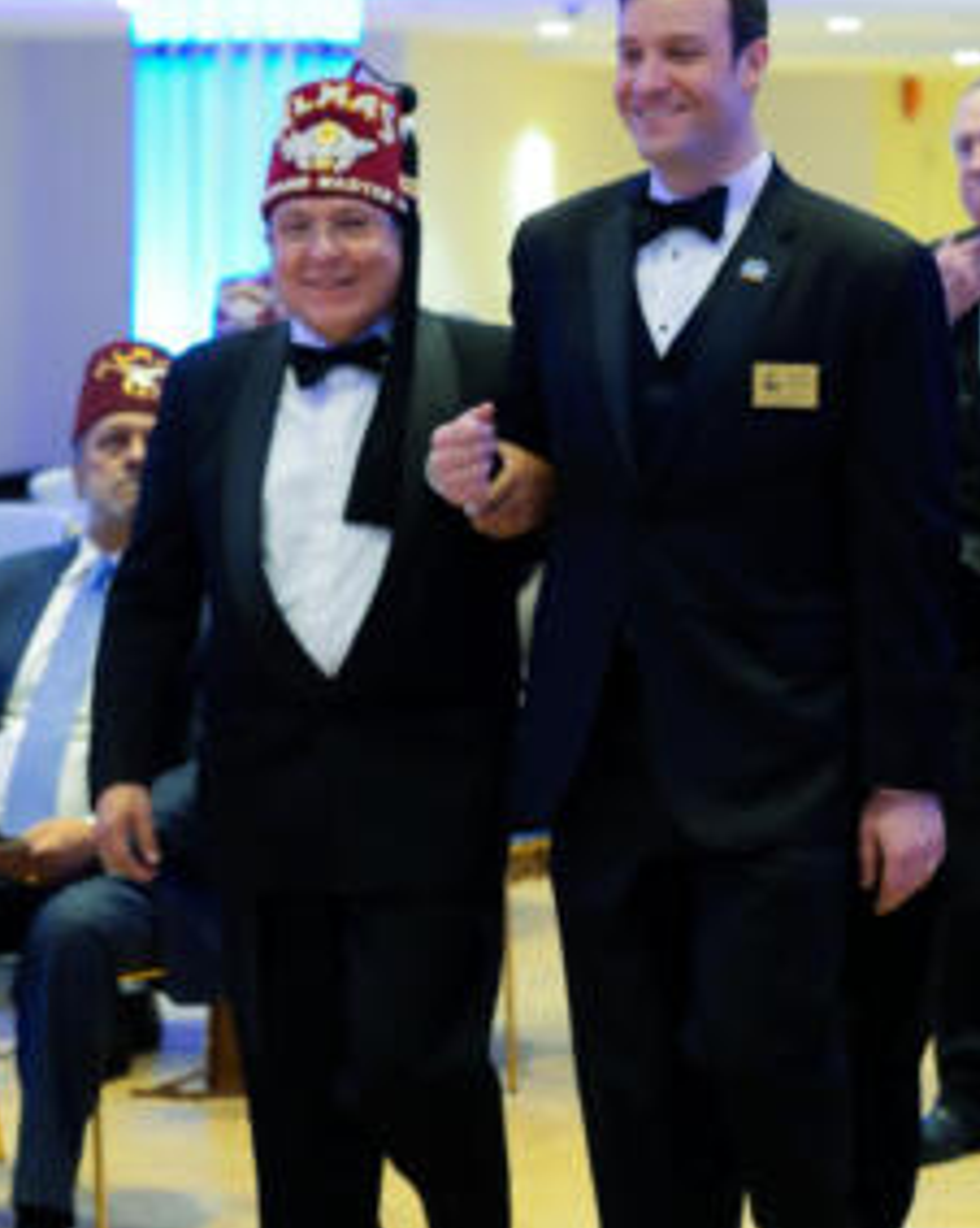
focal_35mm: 116
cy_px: 751
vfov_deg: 16.6
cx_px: 700
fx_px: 4210
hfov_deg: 13.2
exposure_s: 1/160
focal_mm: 70
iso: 8000
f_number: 4
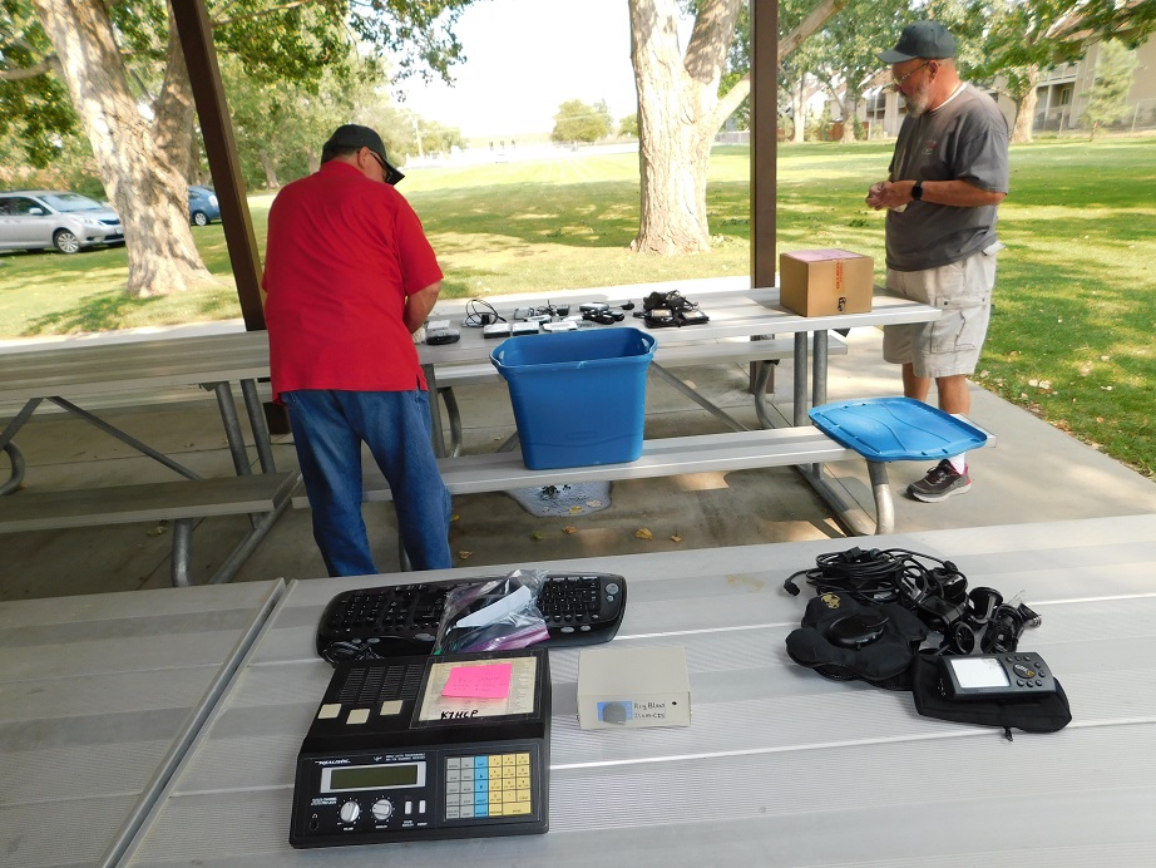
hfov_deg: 73.9
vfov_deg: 58.9
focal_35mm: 23
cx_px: 578
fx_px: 768
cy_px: 434
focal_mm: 4
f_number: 3
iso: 125
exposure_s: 1/250
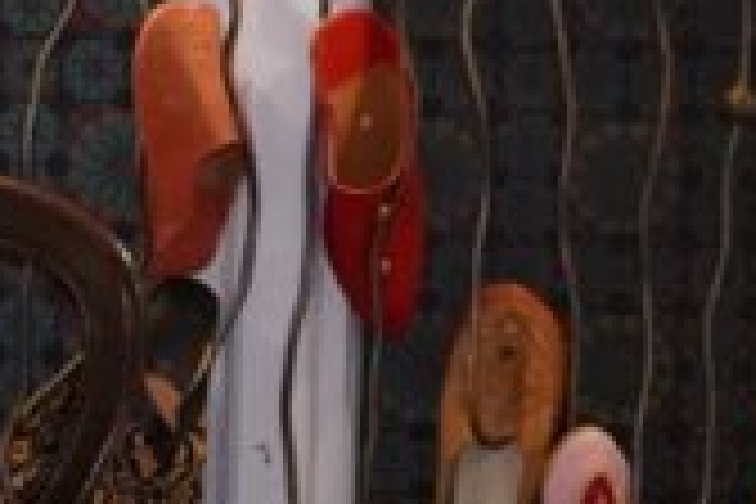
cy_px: 320
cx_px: -238
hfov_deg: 10.1
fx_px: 4200
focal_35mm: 200
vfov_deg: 6.9
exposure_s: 1/160
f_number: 3.5
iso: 8000
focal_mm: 28
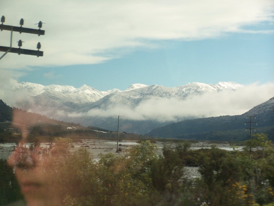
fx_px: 926
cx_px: 137
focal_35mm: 117
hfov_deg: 16.8
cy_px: 103
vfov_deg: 12.7
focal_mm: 19.4
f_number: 3.2
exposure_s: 1/250
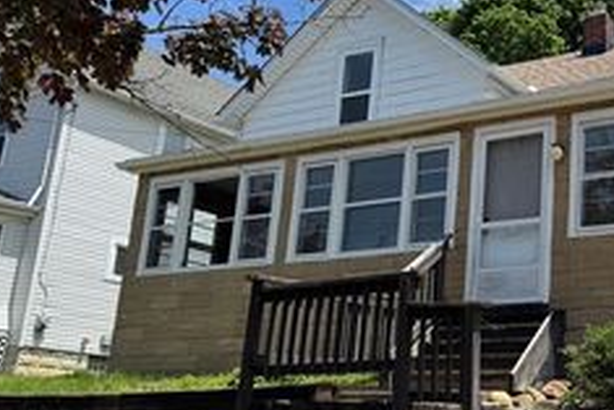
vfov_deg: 25.5
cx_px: 570
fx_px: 904
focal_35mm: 53
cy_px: 192
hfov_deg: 35.0
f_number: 1.78
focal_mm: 6.76
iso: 80
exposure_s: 1/4049
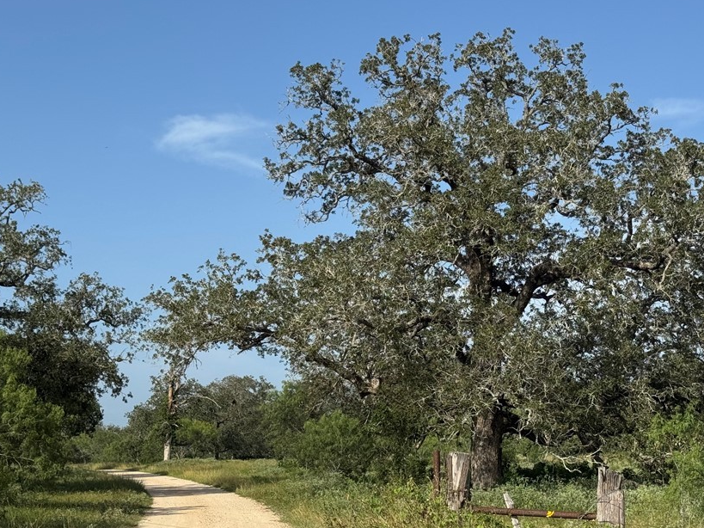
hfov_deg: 32.1
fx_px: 1220
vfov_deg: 24.4
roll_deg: +0.0
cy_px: 297
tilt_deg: +6.8
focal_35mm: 60
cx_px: 401
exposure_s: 1/4608
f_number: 1.78
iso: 64
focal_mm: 6.76
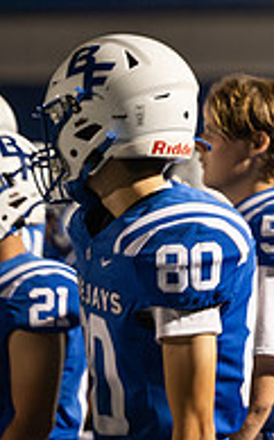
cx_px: 632
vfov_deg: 4.7
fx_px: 5301
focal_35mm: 443
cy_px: 178
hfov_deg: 2.9
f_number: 2.8
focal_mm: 145
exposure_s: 1/640
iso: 2500
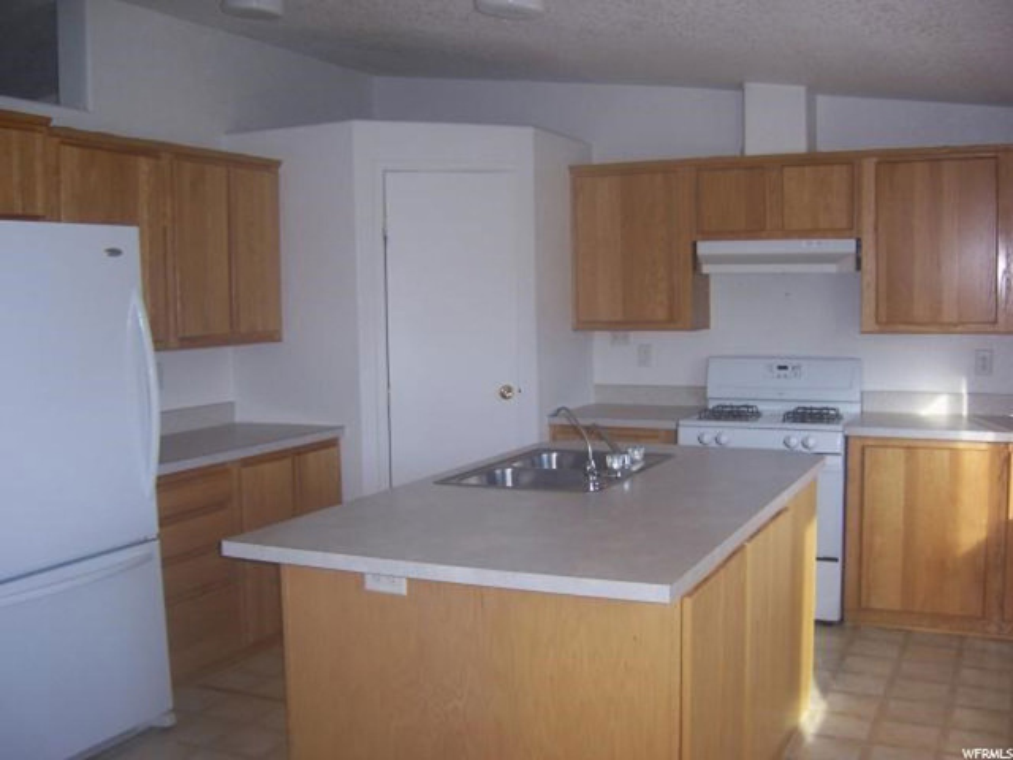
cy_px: 380
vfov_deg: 39.7
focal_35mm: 36
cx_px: 506
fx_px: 1054
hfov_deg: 51.4
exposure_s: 1/60
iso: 80
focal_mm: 6.2
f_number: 2.8
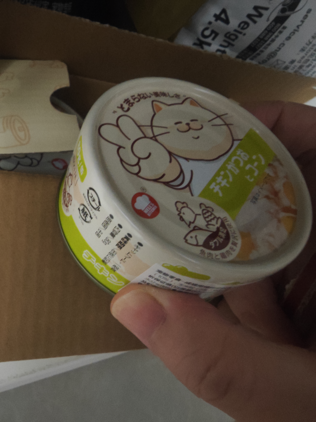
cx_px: 158
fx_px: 280
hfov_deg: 58.9
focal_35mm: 23
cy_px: 211
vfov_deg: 73.9
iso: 1600
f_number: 1.8
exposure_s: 1/14.3
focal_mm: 2.03
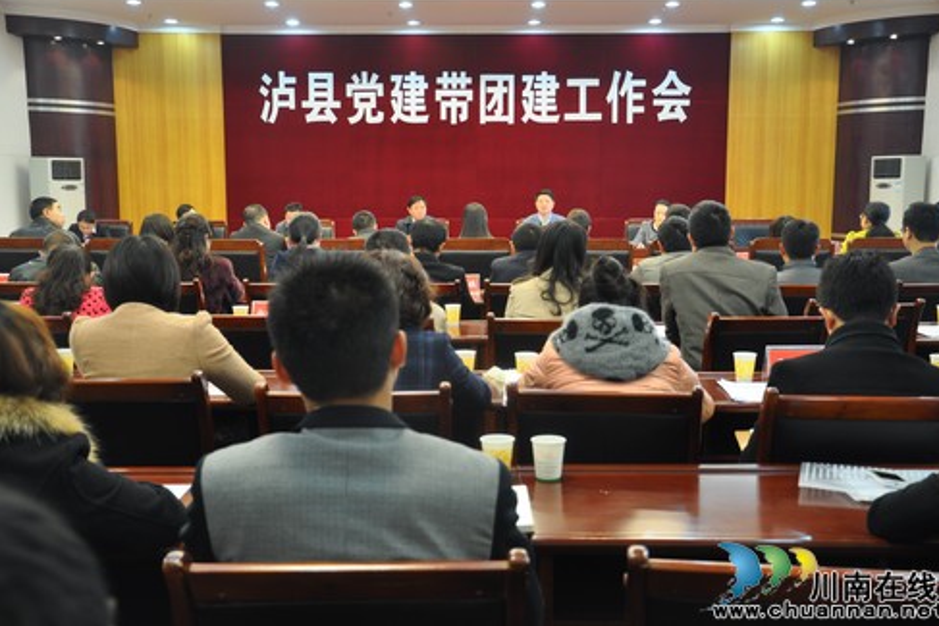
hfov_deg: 48.4
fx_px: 1044
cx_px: 480
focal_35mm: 40
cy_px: 308
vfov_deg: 33.4
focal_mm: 26
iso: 400
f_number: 4.5
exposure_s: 1/20
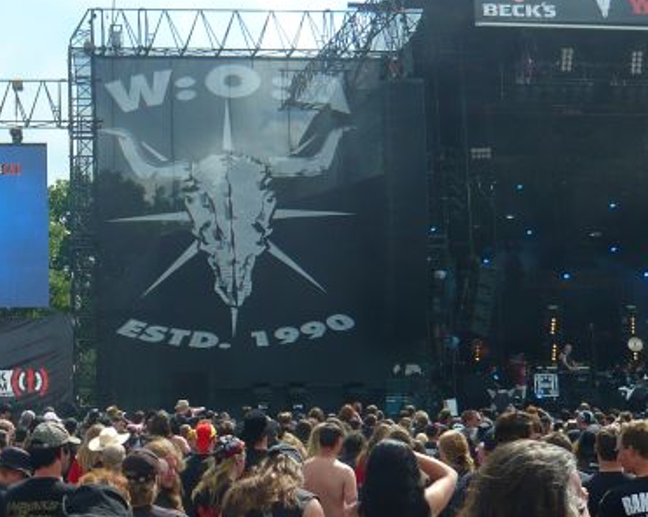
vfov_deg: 25.8
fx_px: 1130
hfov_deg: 29.7
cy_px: 232
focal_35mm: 59
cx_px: -7
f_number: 8
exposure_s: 1/125
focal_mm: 4.6
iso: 100
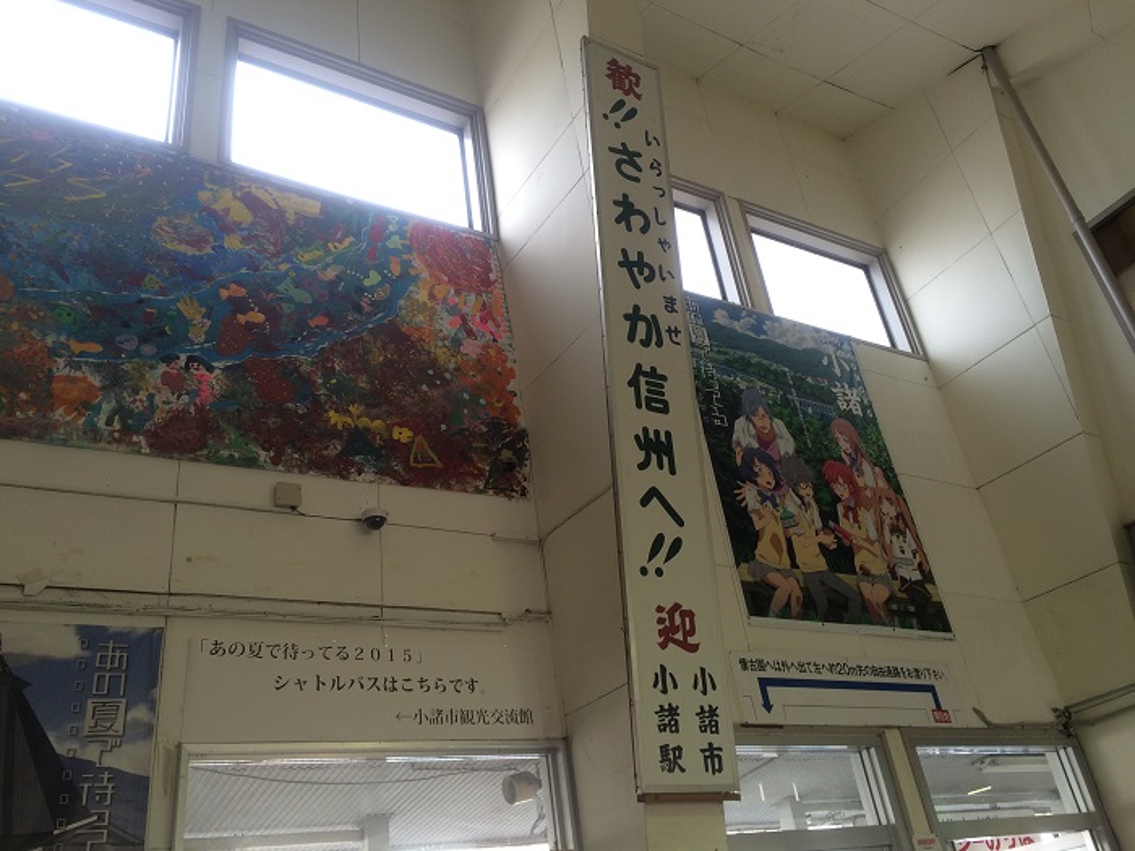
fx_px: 951
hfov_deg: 61.7
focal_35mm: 29
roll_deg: +8.2
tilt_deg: +31.1
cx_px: 568
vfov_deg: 48.2
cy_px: 426
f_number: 2.2
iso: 40
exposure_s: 1/40
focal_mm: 4.15
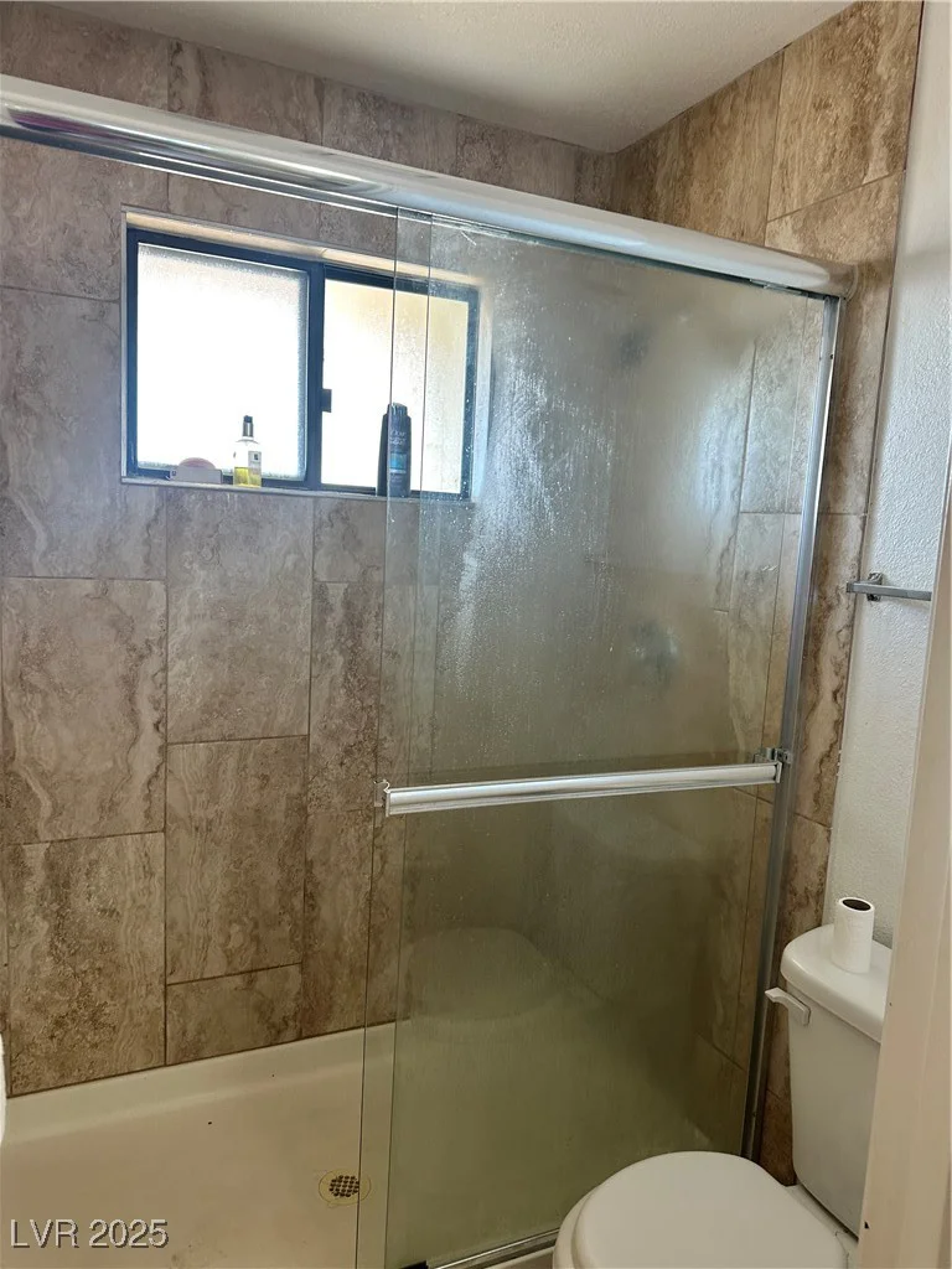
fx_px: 880
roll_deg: -3.5
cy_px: 634
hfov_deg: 56.8
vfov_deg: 71.6
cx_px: 476
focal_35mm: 24
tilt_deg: -8.2
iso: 160
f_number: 1.78
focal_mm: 6.86
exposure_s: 1/60
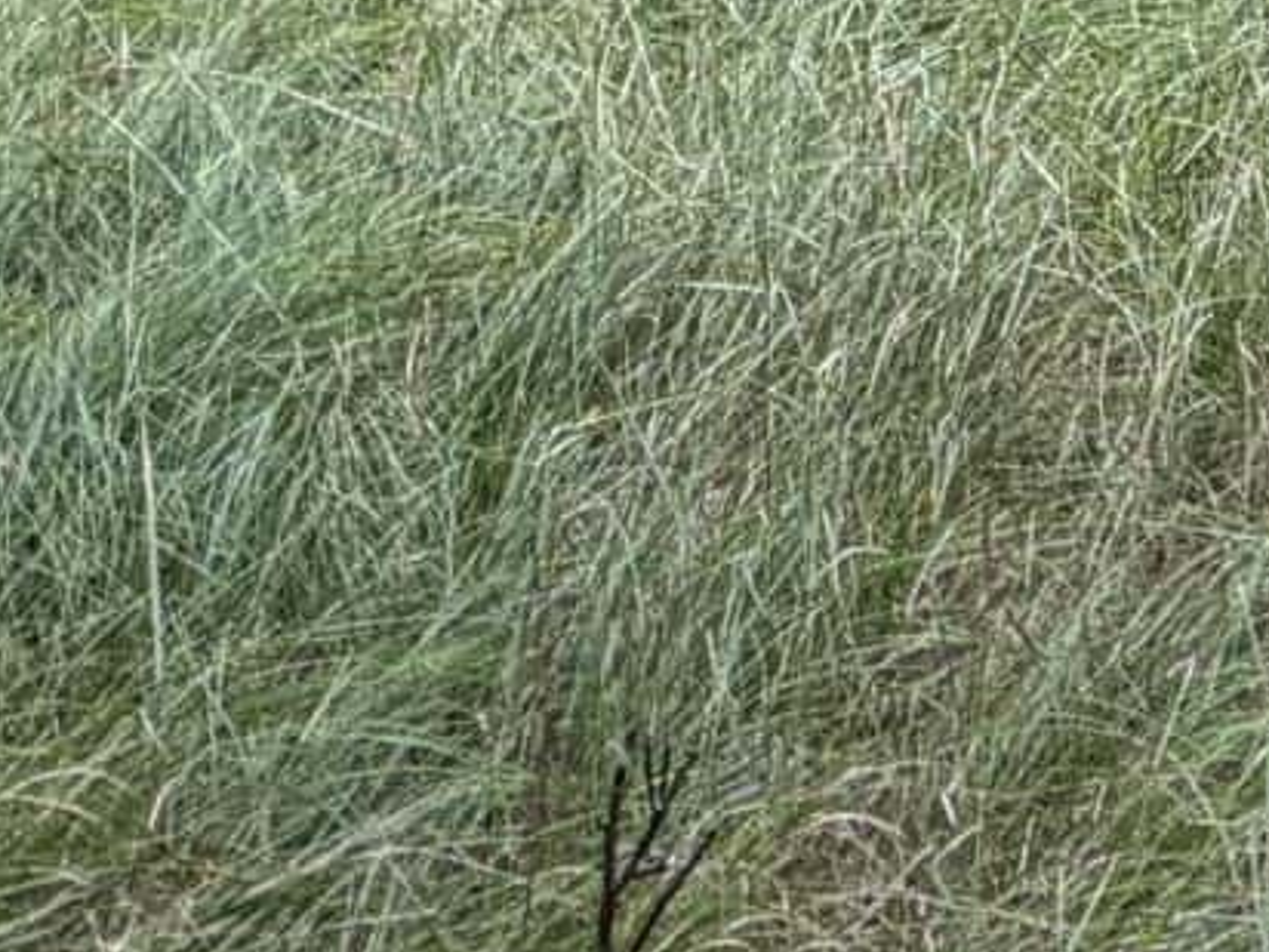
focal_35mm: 87
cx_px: 1414
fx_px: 3189
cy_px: -1285
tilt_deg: +2.0
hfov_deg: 21.3
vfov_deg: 13.1
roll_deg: -4.5
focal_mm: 2.22
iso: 80
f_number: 2.2
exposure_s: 1/121
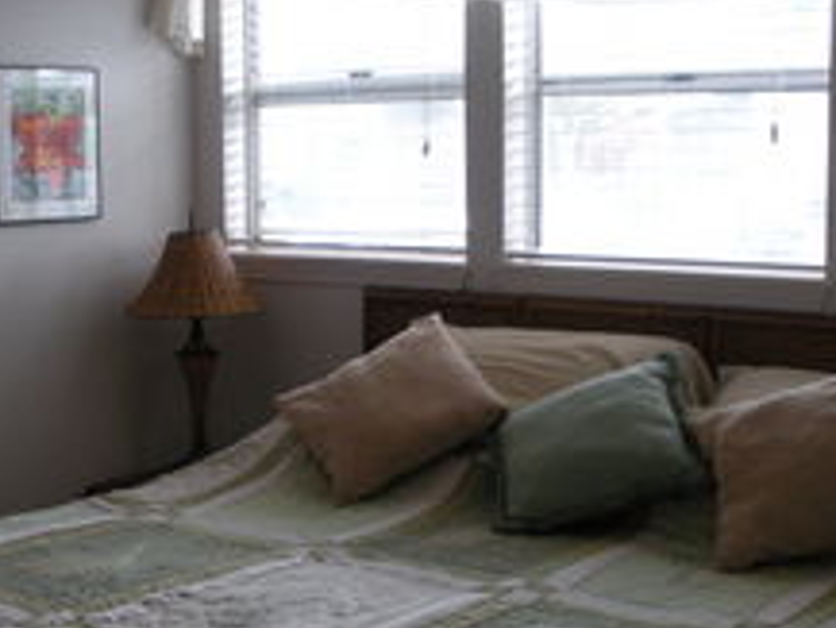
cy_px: 451
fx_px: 1474
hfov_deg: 31.7
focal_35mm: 61
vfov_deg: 23.9
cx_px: 389
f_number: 3.5
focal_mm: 6.3
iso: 202
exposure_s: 1/60.5
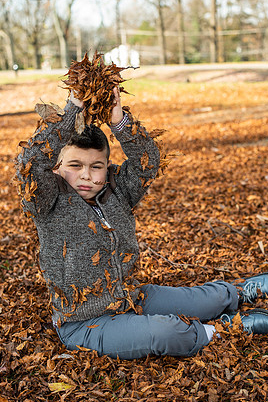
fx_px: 625
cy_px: 197
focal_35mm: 56
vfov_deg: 35.6
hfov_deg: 24.2
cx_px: 134
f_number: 3.5
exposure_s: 1/640
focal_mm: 50
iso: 400
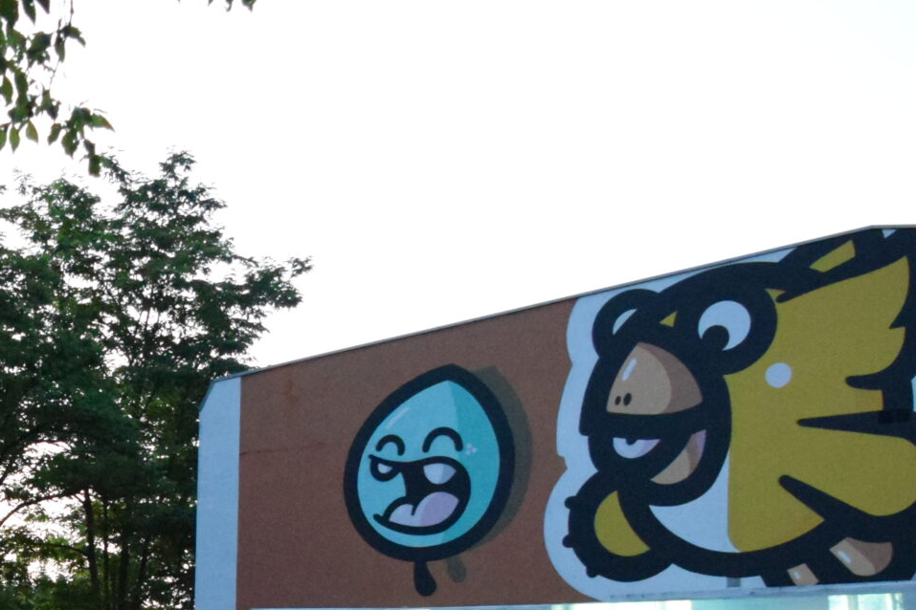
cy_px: 762
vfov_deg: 16.5
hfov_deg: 24.1
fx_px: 2010
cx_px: -72
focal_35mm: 79
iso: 5600
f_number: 3.5
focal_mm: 18
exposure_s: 1/60
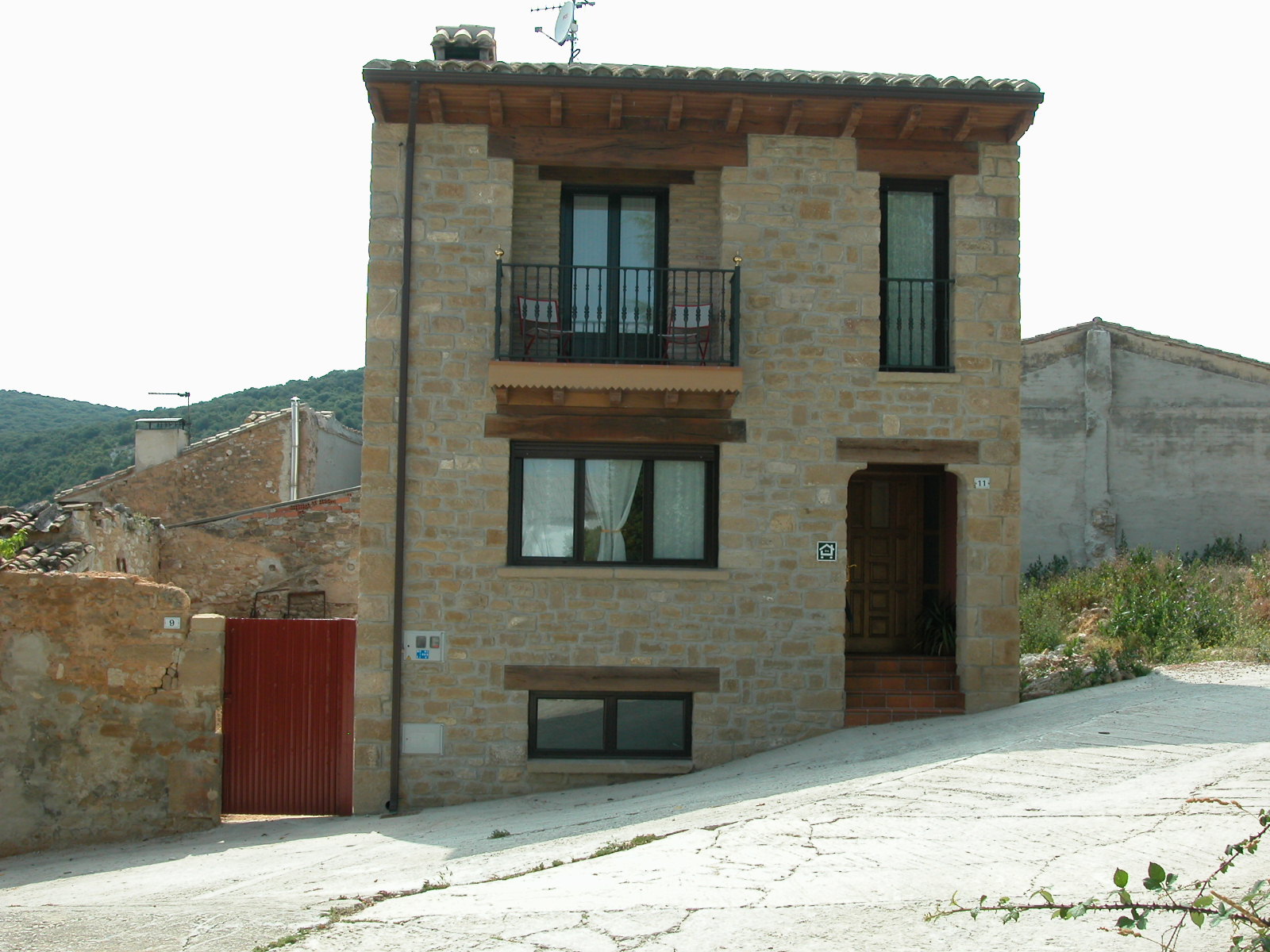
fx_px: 1651
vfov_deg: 32.2
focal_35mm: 45
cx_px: 635
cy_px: 476
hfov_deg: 42.1
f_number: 5.9
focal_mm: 11.4
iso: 100
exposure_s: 1/316
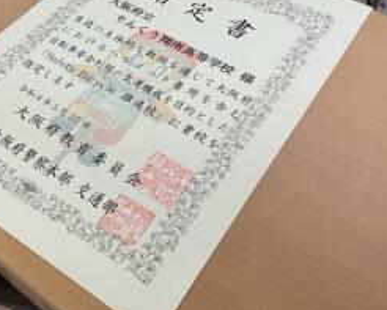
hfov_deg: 39.7
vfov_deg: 32.7
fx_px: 527
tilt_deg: -51.5
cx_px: 118
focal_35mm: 46
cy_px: 126
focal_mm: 3
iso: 32
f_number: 1.8
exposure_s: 1/100
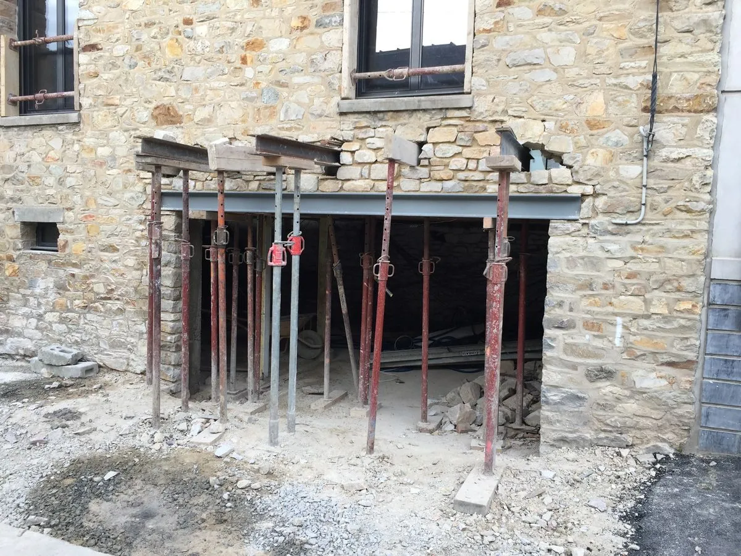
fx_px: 621
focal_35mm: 29
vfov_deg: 48.2
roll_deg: -0.5
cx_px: 370
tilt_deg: -4.2
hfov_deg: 61.7
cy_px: 278
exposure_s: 1/210
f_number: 2.2
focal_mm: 4.15
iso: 32
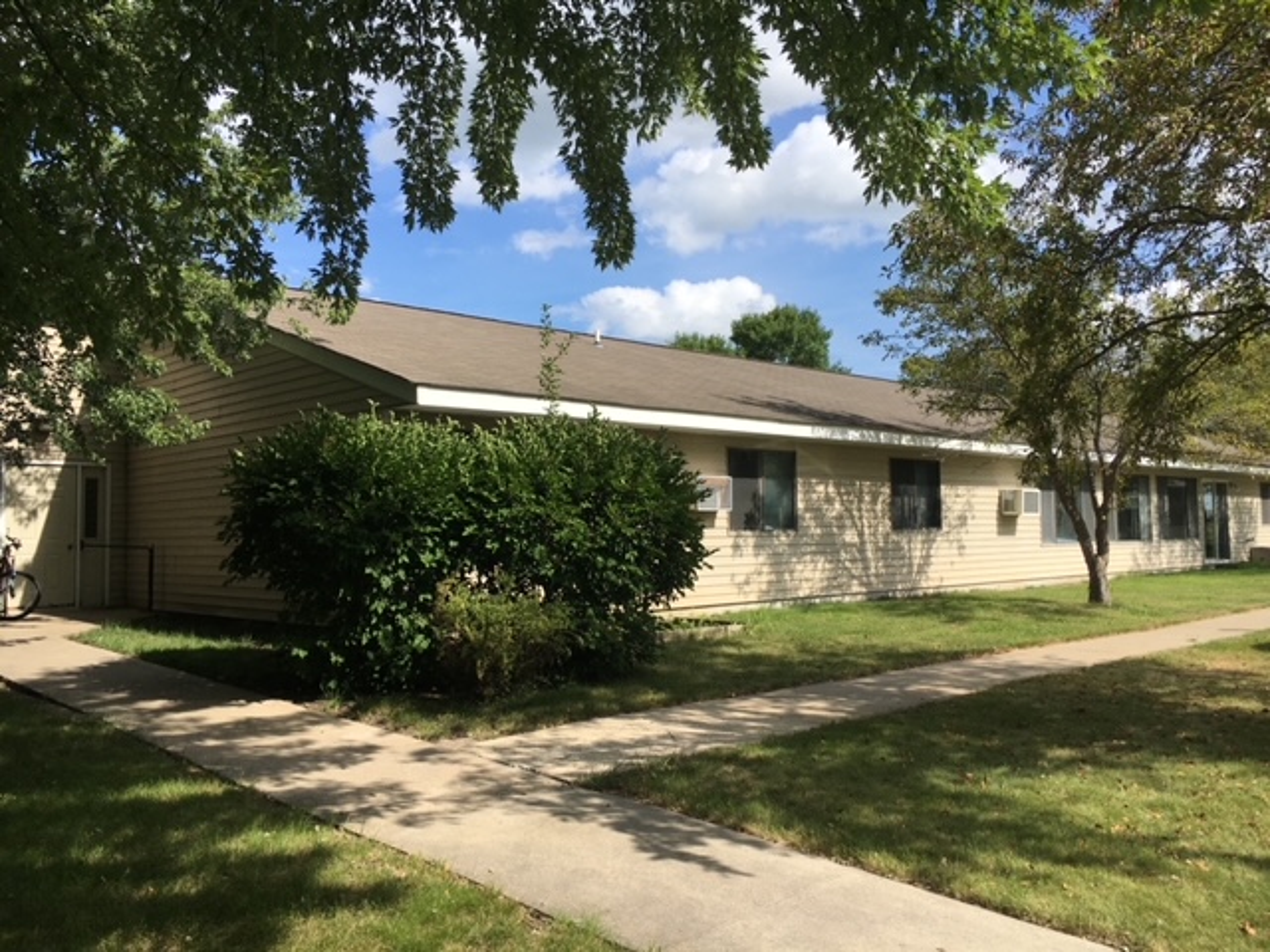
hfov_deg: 61.7
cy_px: 476
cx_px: 635
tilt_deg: +5.1
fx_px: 1064
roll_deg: +0.3
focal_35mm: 29
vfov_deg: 48.2
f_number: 2.2
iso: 25
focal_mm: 4.15
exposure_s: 1/1538
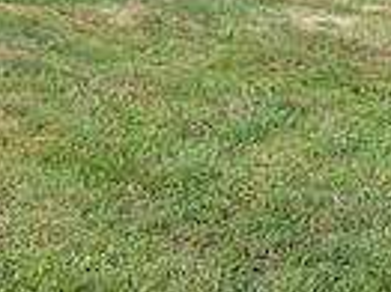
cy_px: -322
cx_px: -98
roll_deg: -1.1
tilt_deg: +1.0
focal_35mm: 127
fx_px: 1433
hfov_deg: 14.9
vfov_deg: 10.5
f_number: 1.8
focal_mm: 4.25
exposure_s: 1/1332
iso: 25
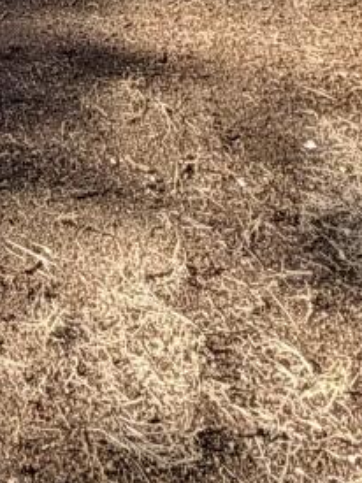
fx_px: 1423
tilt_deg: -9.9
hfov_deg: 11.9
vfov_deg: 14.6
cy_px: -581
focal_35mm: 102
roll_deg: -2.0
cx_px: -487
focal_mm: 2.22
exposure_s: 1/686
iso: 40
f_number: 2.2
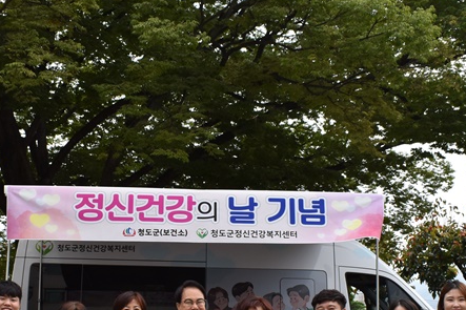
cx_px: 199
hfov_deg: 32.8
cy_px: 251
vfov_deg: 21.9
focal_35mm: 61
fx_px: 789
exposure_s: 1/250
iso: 320
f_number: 8
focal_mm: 18
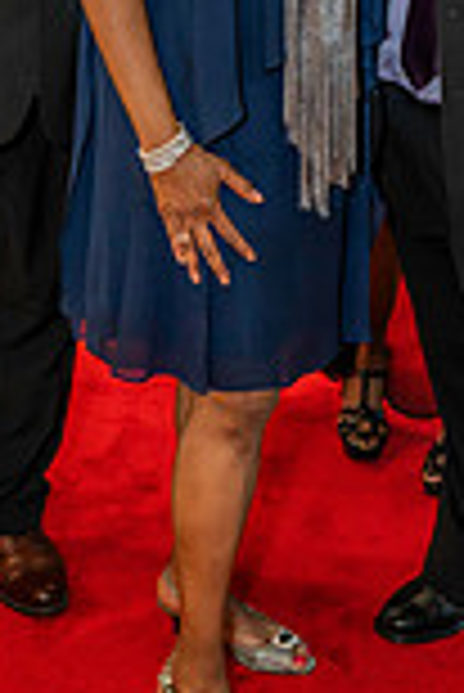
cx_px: 293
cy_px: -72
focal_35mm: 79
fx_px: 1524
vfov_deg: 24.0
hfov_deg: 17.3
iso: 2000
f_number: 3.5
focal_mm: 27
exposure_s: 1/125
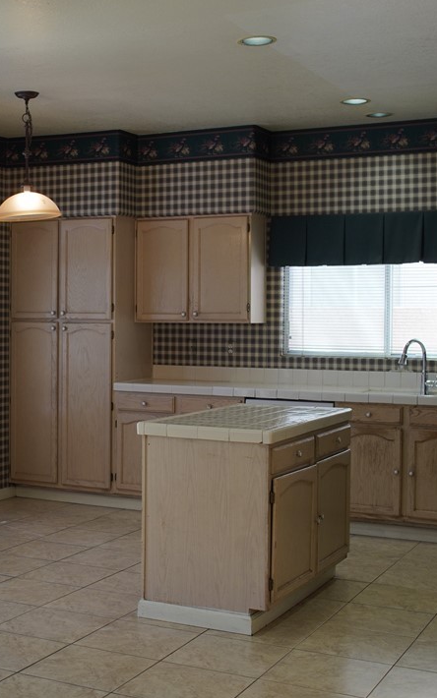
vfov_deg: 37.7
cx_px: 55
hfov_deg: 23.5
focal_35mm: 54
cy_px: 348
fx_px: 1024
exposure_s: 1/60
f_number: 4
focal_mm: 23
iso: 200
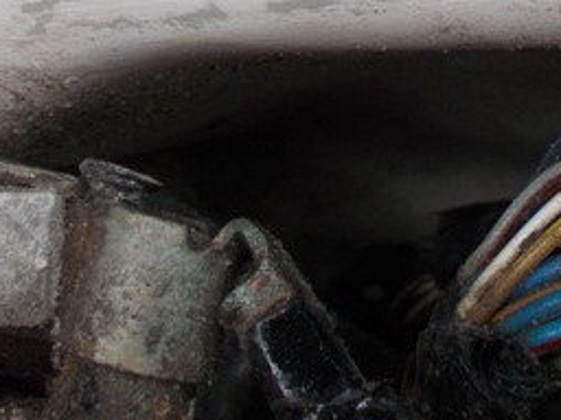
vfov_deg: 18.6
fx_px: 1215
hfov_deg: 25.7
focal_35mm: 75
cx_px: 423
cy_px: -90
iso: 80
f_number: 3.4
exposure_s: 1/50
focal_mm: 5.3
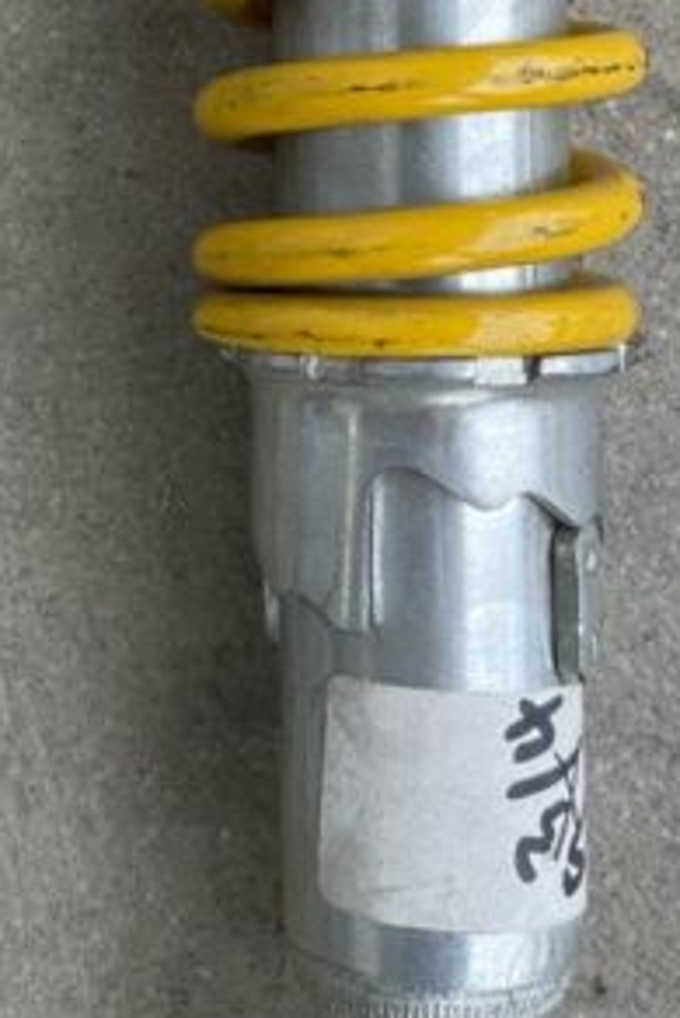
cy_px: 28
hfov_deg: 18.4
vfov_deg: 26.1
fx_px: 2094
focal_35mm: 74
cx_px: 258
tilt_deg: -86.4
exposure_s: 1/144
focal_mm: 5.1
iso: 32
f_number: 1.6
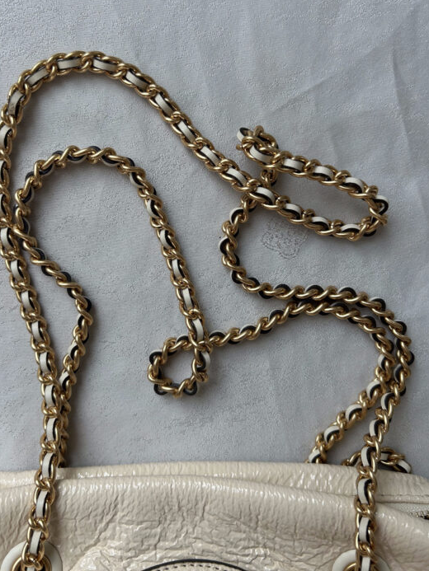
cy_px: 255
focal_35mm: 30
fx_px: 496
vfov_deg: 59.8
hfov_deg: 46.8
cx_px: 206
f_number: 1.5
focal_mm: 5.7
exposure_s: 1/352
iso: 50
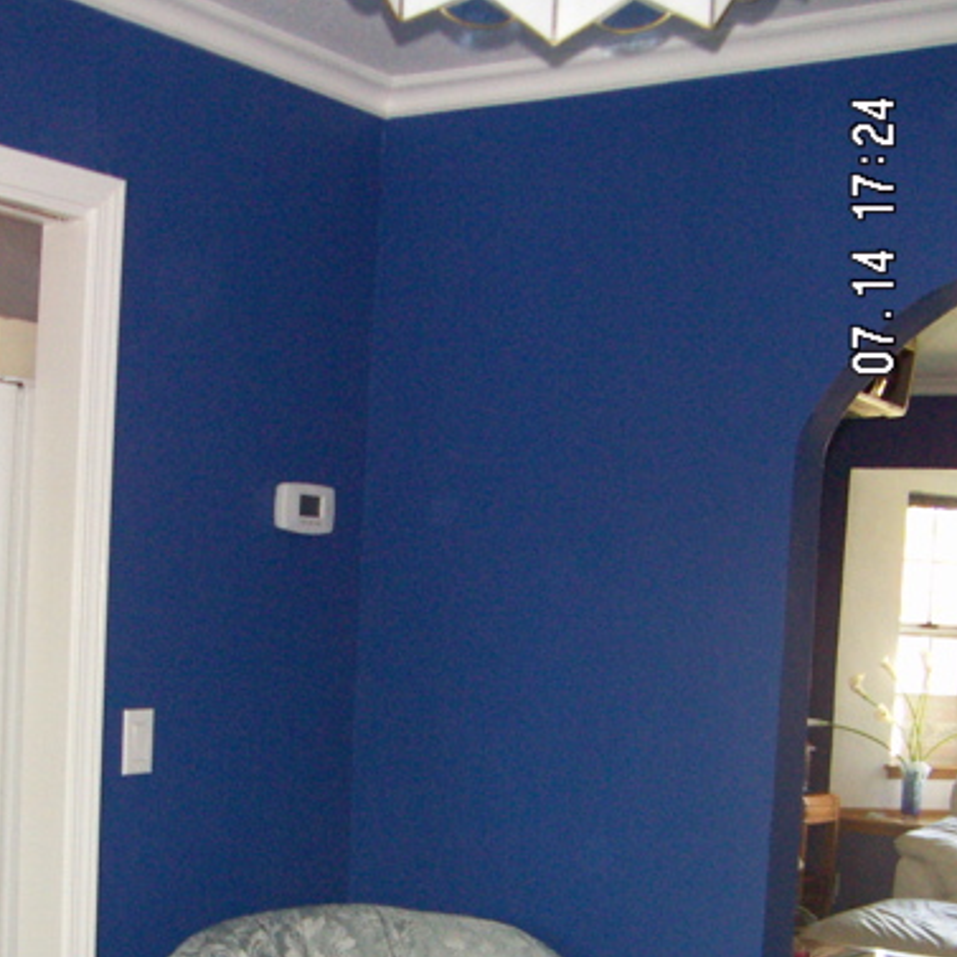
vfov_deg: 30.8
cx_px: 393
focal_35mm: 54
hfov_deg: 31.6
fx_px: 1689
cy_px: 774
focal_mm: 4.7
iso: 200
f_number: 2.8
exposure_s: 1/50
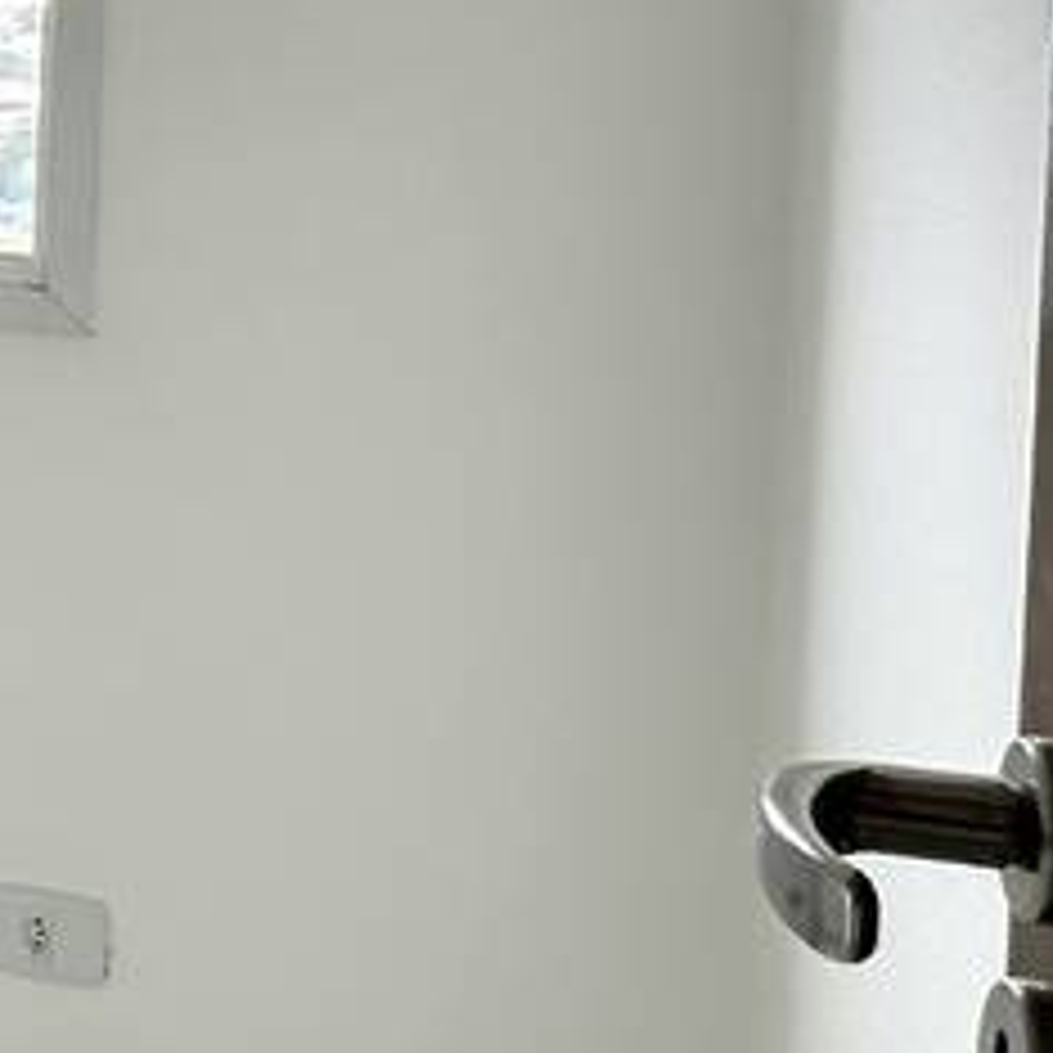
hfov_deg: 17.3
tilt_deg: -1.4
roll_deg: -2.2
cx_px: -976
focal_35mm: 76
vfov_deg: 22.1
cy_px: 72
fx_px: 2616
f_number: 2.2
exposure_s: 1/178
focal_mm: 2.22
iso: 40
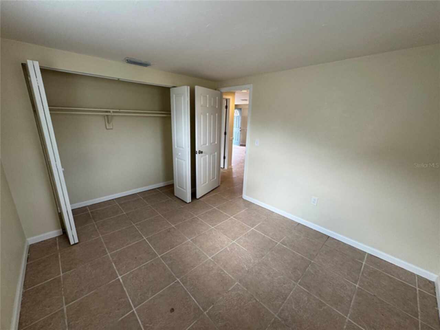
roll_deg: -0.8
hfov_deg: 102.1
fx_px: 178
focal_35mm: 14
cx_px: 220
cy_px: 165
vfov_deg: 85.7
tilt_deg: -15.7
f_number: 2.2
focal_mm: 2.22
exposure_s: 1/120
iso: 125
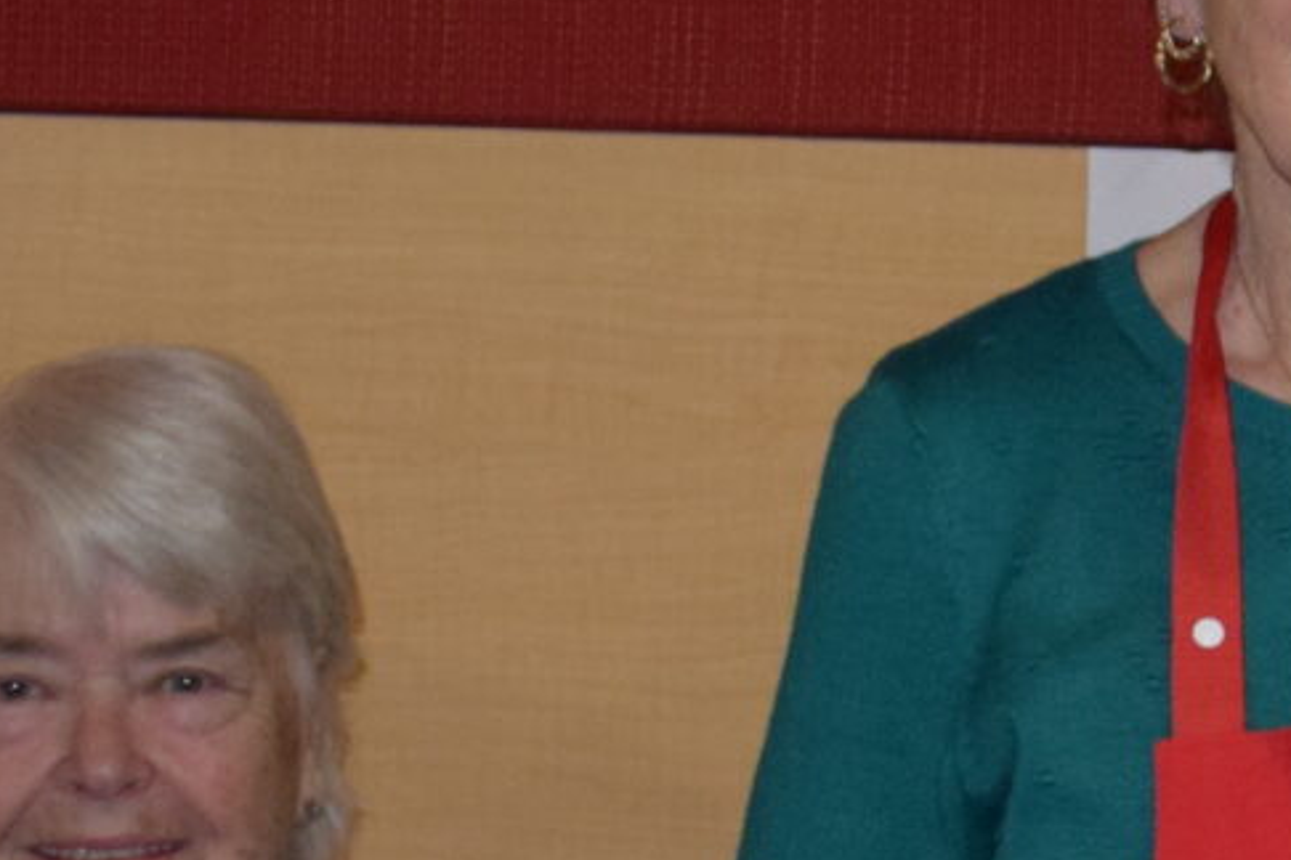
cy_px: 1182
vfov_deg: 7.8
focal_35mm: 174
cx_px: 2393
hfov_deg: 11.0
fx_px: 6239
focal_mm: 22
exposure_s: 1/60
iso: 1600
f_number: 3.8
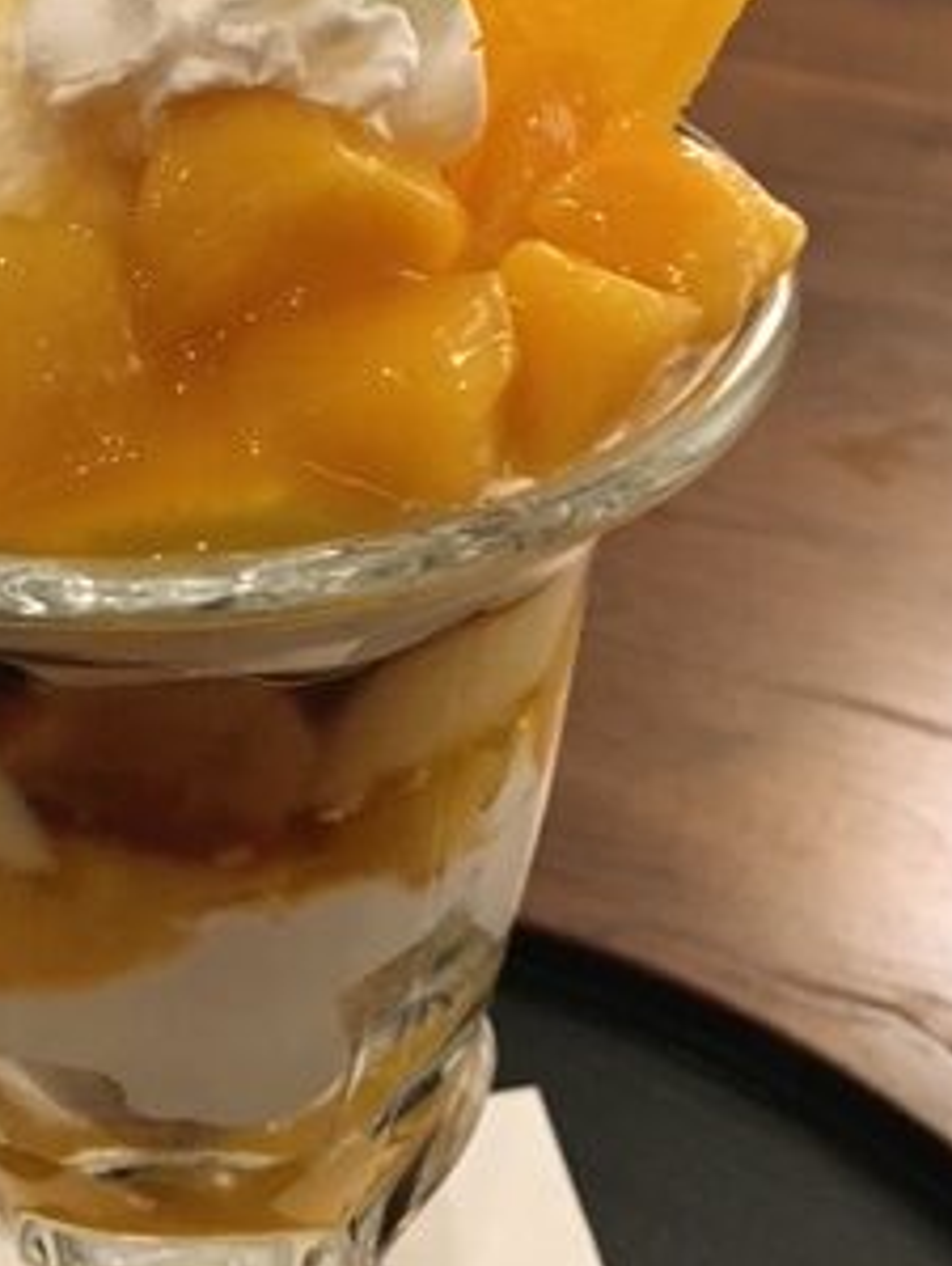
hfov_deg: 23.3
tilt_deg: -31.5
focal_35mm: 62
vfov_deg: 31.1
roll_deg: +0.0
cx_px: 161
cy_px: 529
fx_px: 2269
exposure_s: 1/15
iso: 200
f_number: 2.2
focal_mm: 4.15
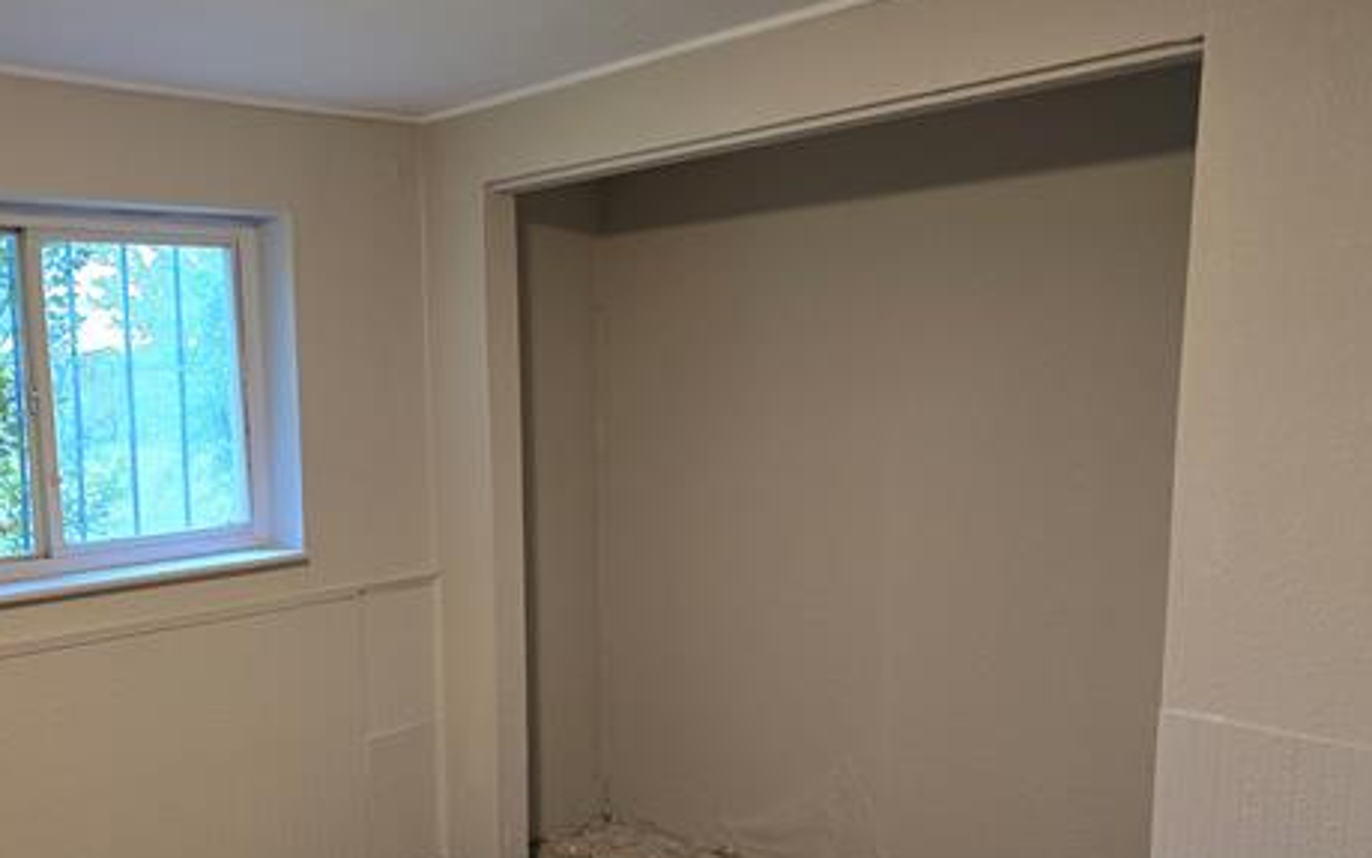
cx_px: 493
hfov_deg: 55.9
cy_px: 558
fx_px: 1271
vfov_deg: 37.0
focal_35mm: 34
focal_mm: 6.3
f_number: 1.7
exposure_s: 1/120
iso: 320
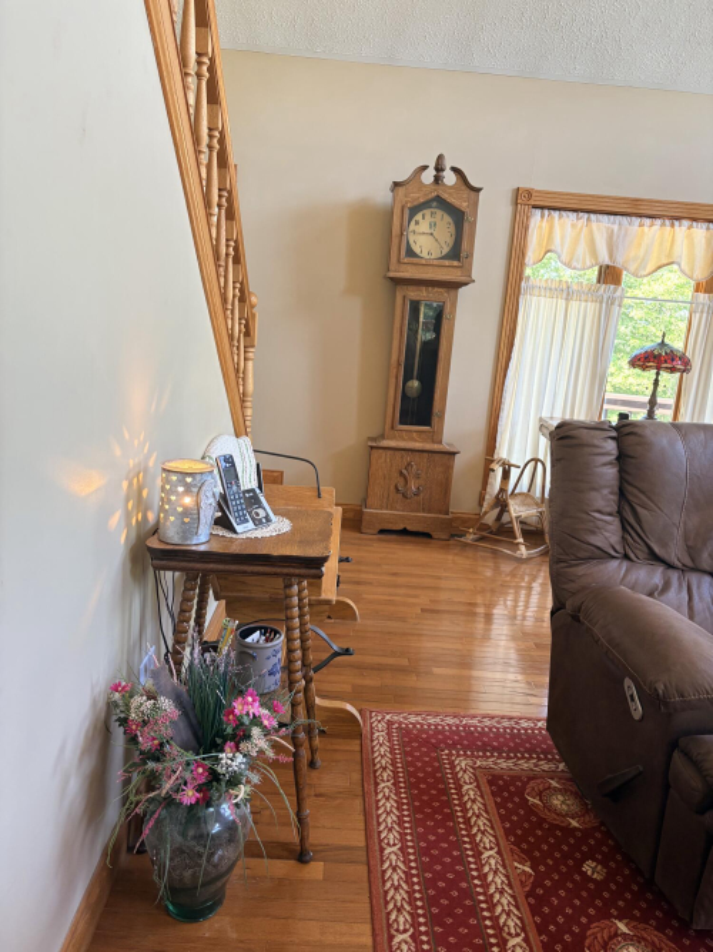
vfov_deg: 67.3
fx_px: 714
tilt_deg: -11.9
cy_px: 476
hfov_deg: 53.0
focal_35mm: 26
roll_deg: -5.1
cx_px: 356
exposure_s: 1/60
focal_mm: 5.96
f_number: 1.6
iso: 125
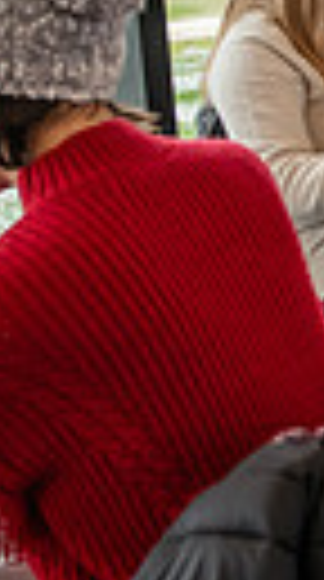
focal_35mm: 151
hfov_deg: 7.7
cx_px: 630
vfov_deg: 14.1
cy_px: 29
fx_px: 2320
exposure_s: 1/200
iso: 400
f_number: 3.5
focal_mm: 32
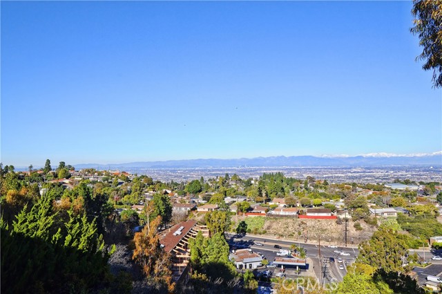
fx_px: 368
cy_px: 147
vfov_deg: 43.5
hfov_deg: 62.0
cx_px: 221
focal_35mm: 30
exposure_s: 1/200
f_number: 14
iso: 200
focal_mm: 20
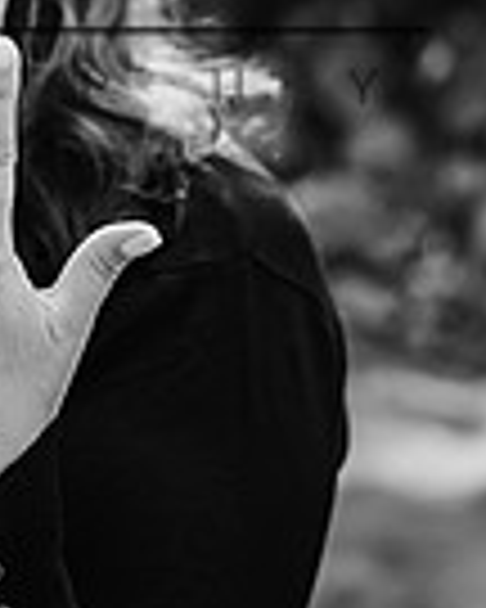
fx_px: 2679
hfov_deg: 10.1
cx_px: -212
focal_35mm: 149
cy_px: -88
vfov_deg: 12.7
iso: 400
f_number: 1.8
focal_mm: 35
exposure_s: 1/800
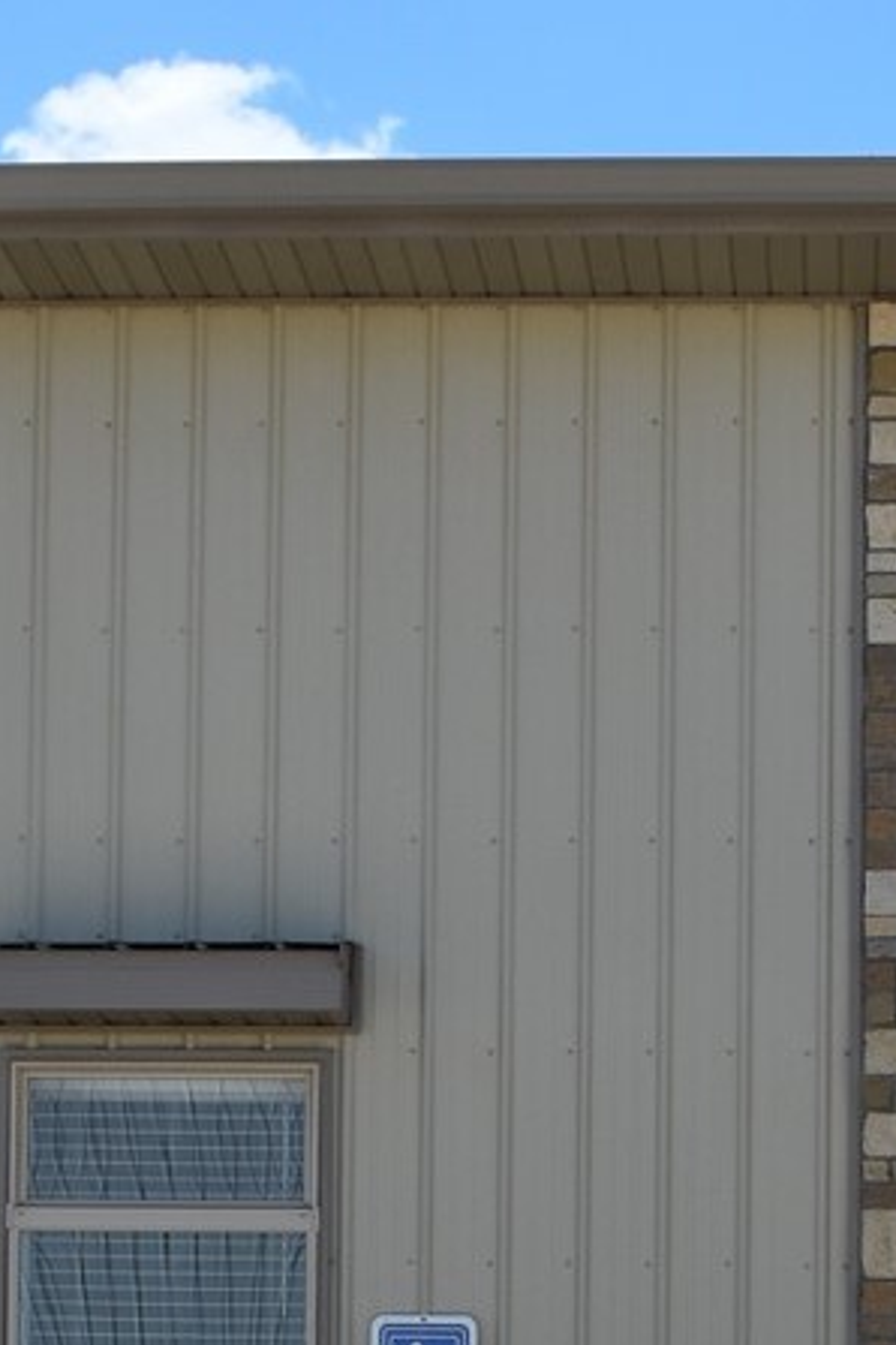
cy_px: 1467
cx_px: 585
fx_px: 4256
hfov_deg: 12.0
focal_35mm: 114
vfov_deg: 17.4
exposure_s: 1/400
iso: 200
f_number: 10
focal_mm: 20
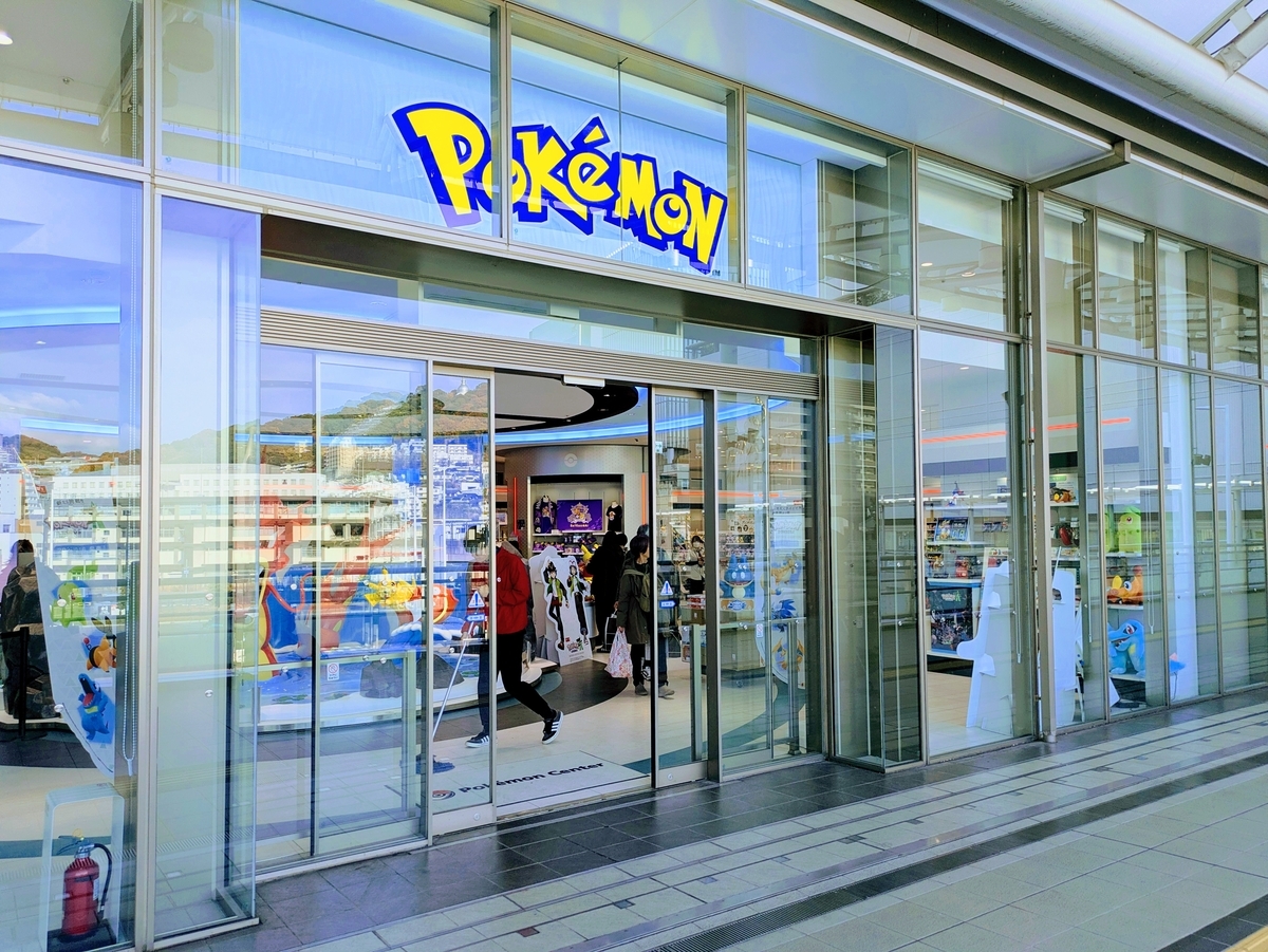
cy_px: 476
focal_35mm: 25
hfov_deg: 69.4
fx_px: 916
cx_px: 634
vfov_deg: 54.9
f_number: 1.89
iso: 44
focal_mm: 5.43
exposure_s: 1/423
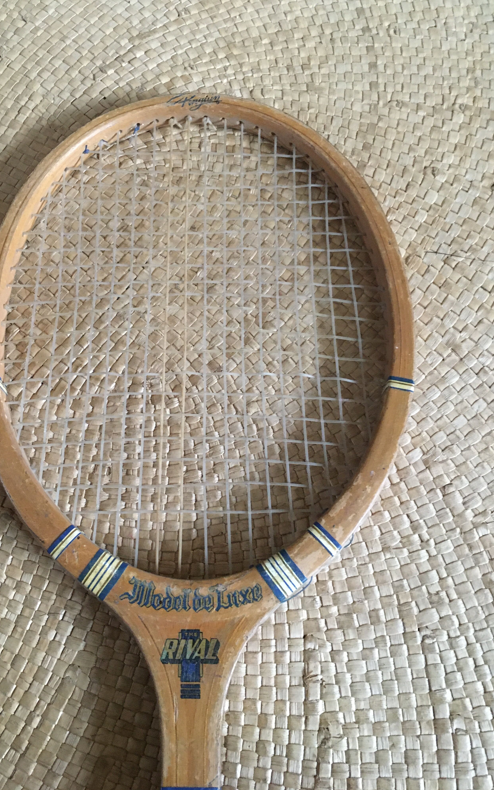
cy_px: 394
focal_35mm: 31
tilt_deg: -71.0
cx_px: 198
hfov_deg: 40.4
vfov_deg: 61.2
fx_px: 668
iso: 400
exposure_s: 1/17
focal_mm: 4.15
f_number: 2.2
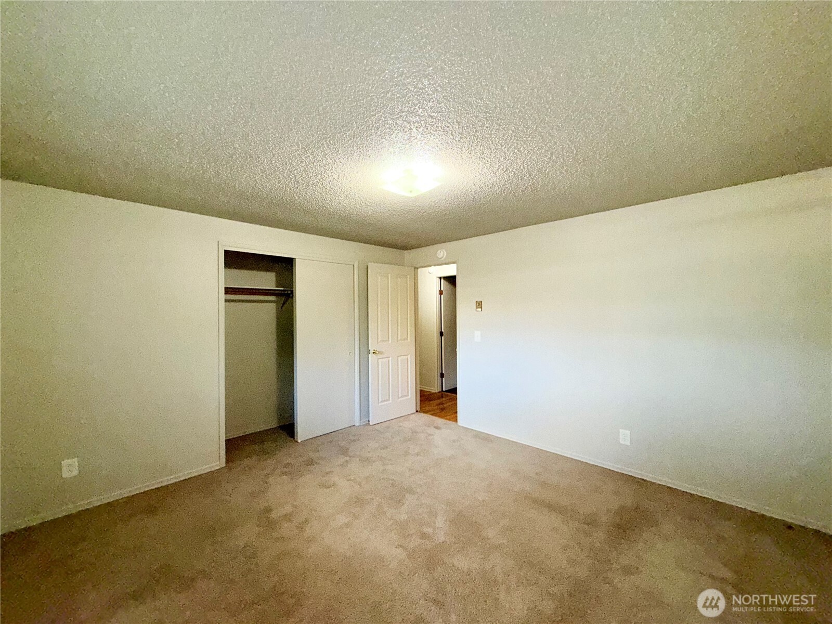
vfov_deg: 85.7
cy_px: 312
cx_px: 416
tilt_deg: +0.1
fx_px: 336
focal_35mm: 14
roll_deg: +0.5
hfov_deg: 102.1
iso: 80
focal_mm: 2.22
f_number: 2.2
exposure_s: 1/122
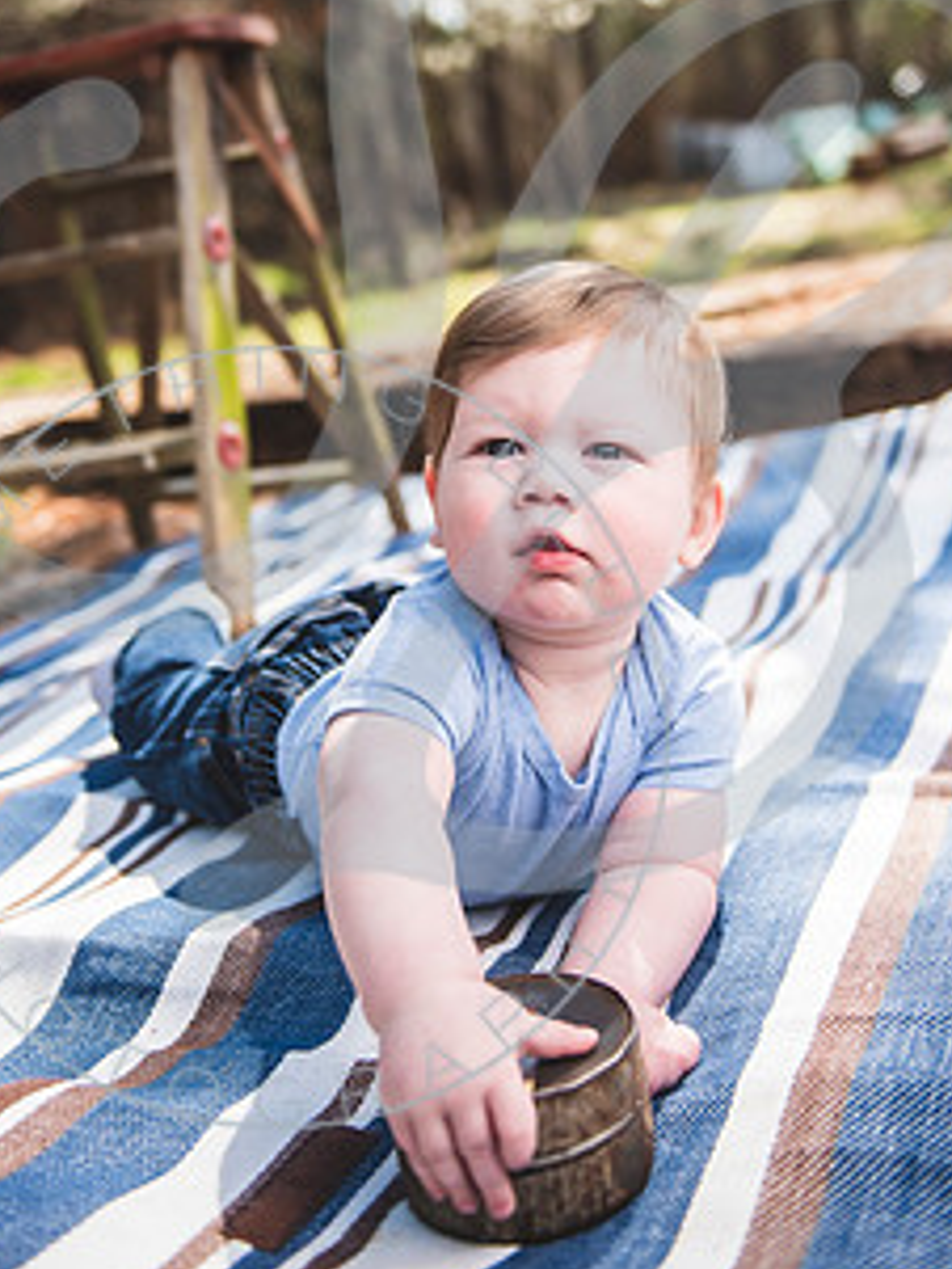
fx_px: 1686
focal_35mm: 46
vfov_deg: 40.7
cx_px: 468
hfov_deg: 31.5
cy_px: 417
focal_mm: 32
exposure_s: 1/1000
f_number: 2.8
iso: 100
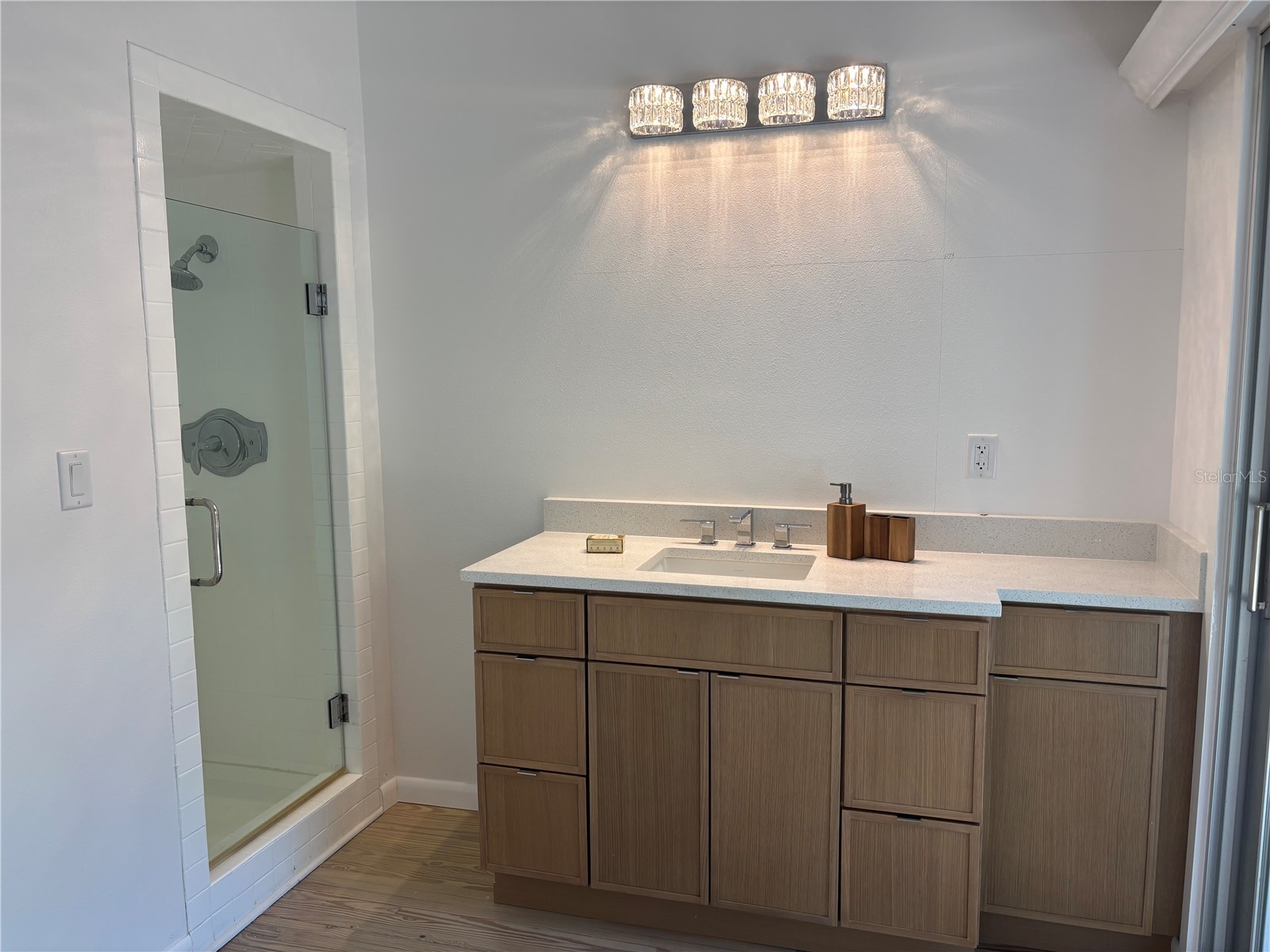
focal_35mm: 26
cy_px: 476
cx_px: 635
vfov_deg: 53.1
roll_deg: +0.6
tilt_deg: -8.0
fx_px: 954
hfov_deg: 67.3
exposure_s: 1/120
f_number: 1.6
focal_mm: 5.96
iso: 50
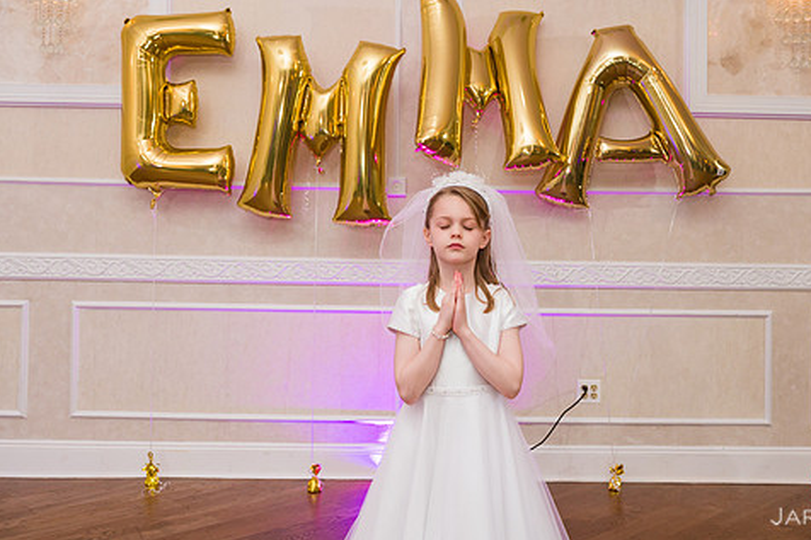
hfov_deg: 49.5
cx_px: 440
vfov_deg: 34.1
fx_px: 878
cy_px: 233
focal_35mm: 39
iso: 1250
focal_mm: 32
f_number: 5
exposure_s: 1/200
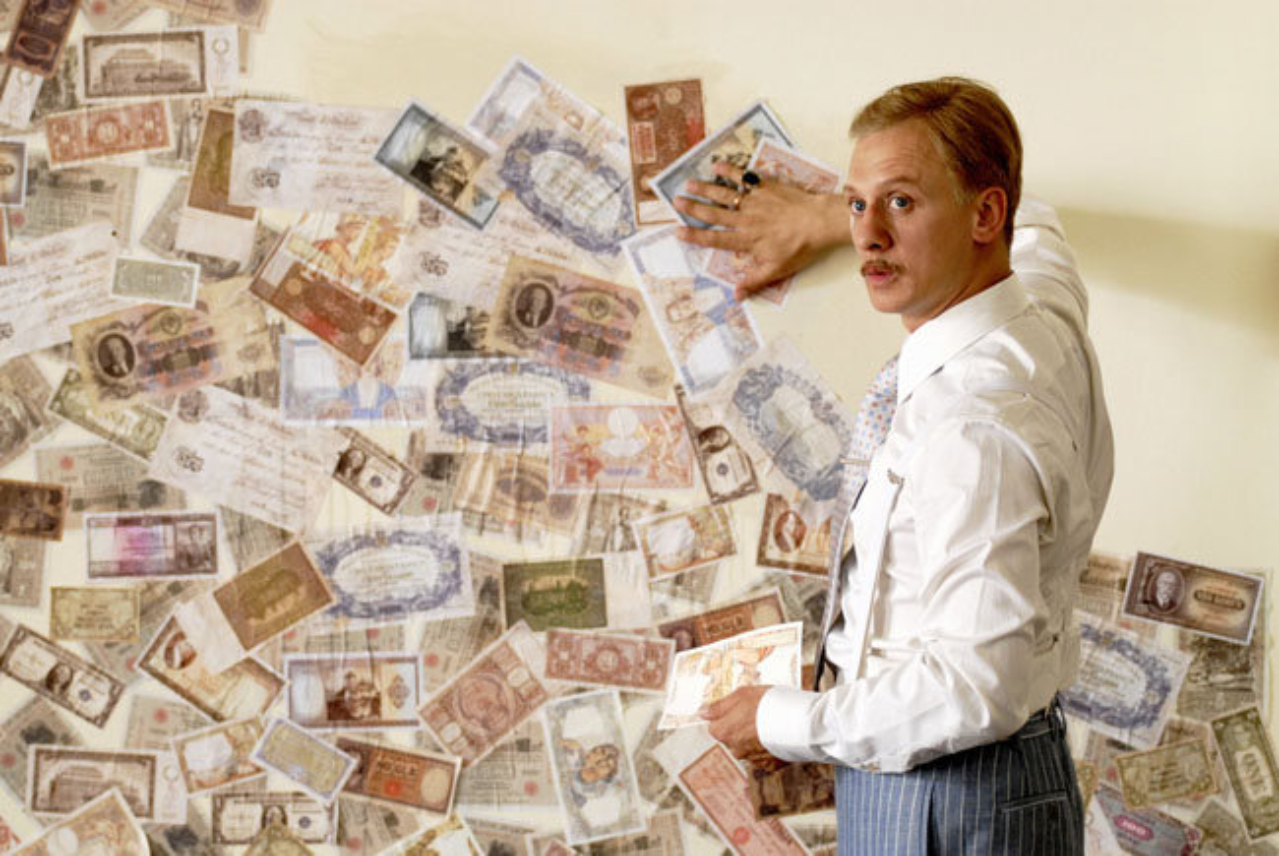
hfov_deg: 14.4
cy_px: 428
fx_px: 5068
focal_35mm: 142
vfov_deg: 9.7
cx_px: 640
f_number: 2.8
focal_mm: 95
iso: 400
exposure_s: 1/160
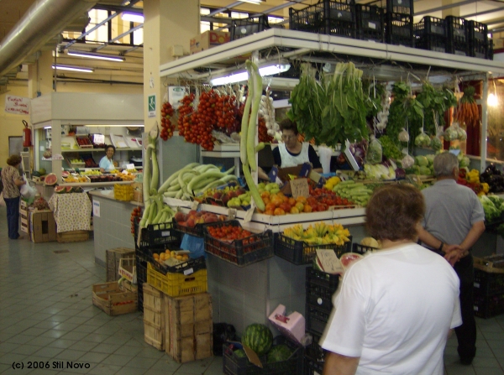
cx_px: 252
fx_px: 523
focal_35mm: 36
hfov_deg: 51.5
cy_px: 188
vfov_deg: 39.5
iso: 200
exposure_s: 1/60
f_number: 2.8
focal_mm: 6
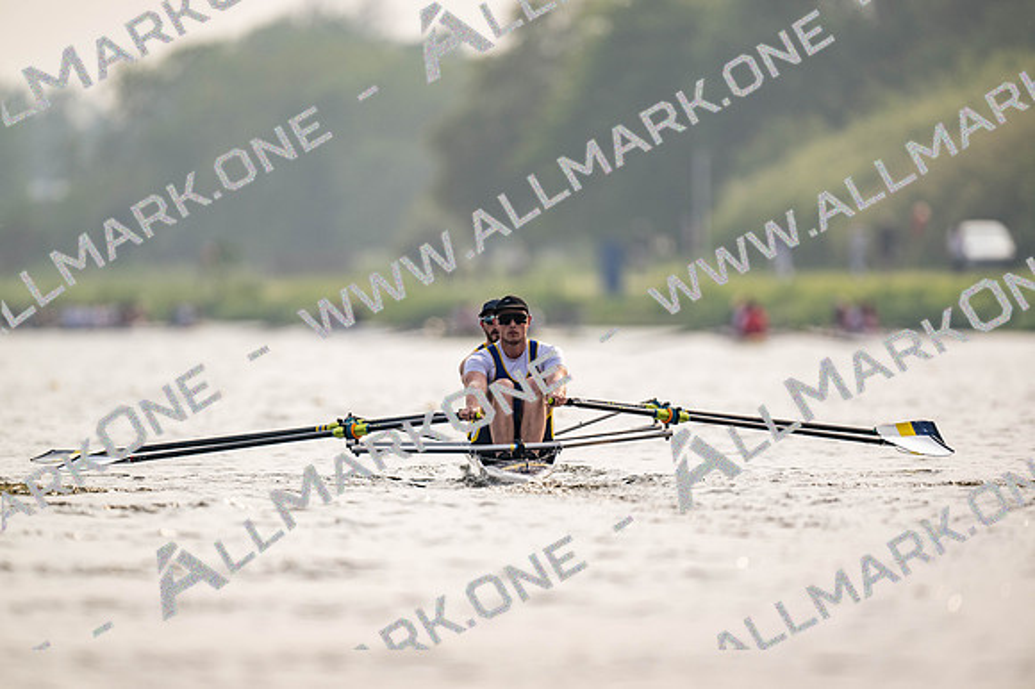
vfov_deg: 2.3
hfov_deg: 3.4
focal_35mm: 600
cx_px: 518
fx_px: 17243
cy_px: 344
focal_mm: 600
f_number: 4
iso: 200
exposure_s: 1/2500
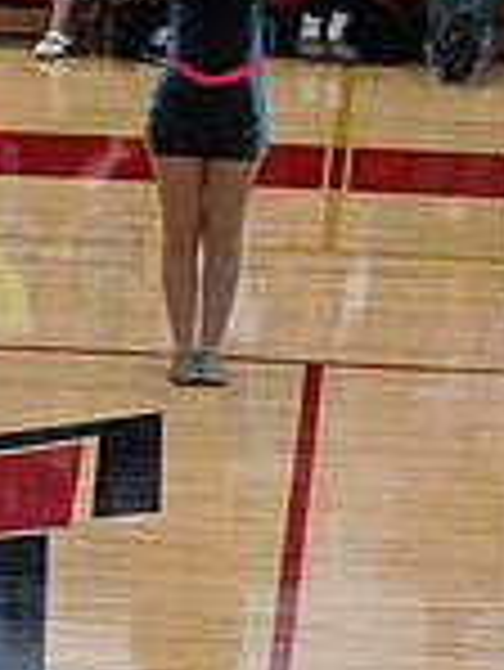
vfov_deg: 5.3
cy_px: 119
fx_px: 7173
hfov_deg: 3.9
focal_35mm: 370
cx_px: -760
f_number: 4
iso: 4000
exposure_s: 1/400
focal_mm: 99
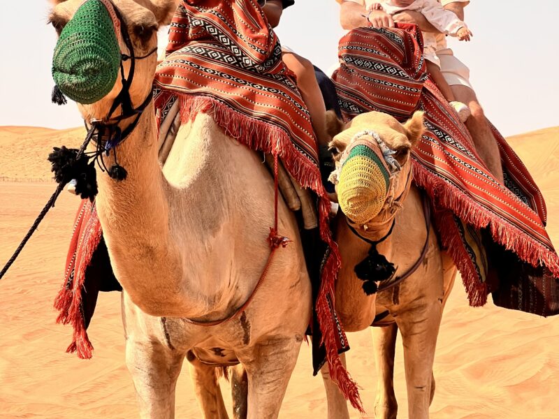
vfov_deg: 19.1
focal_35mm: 77
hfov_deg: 25.3
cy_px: 210
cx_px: 280
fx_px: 1243
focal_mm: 9
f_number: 2.8
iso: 32
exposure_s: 1/1143
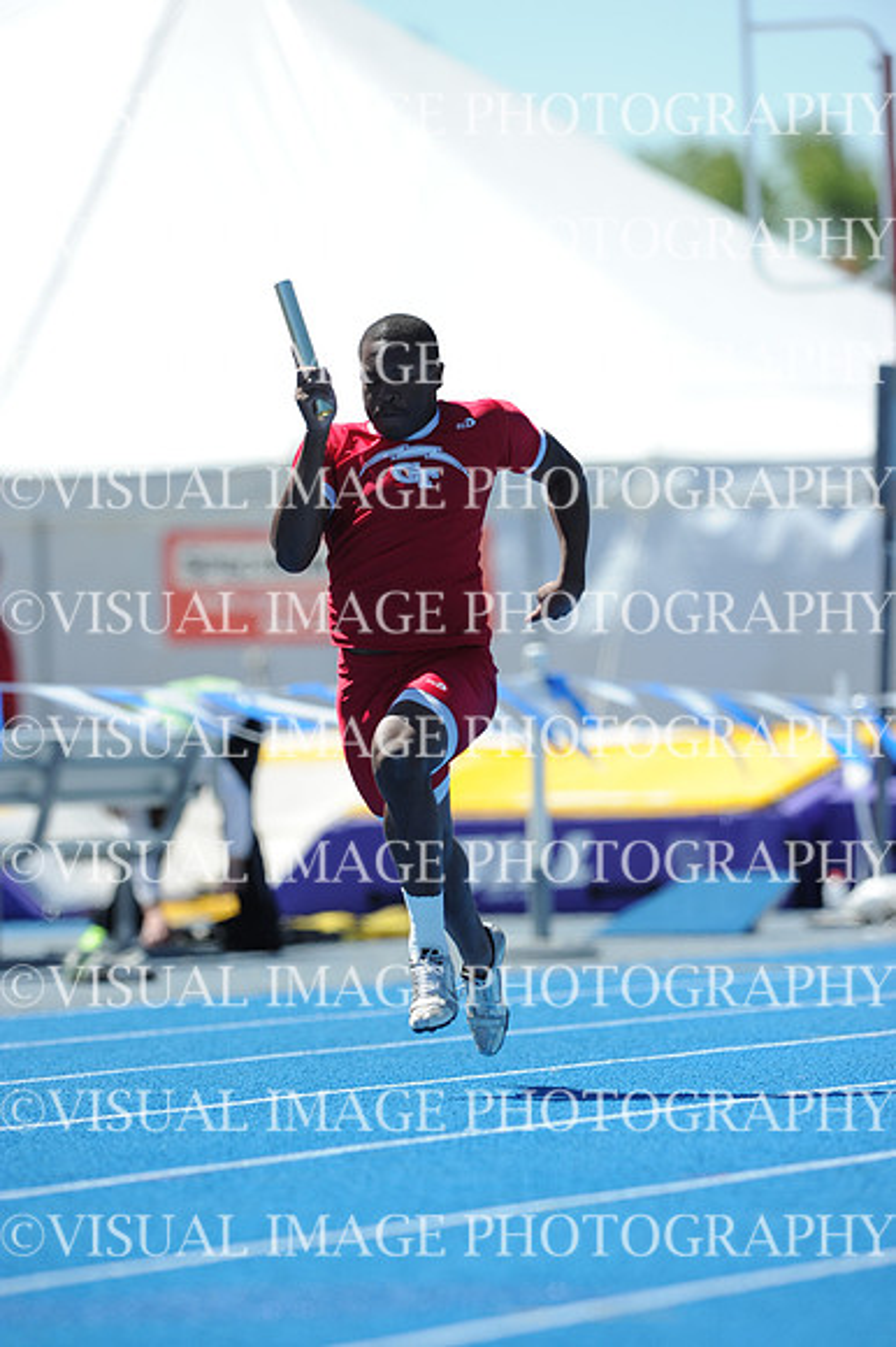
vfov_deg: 5.2
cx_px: 448
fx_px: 14950
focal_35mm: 400
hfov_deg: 3.4
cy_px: 674
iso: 320
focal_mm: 400
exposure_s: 1/1600
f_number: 5.6
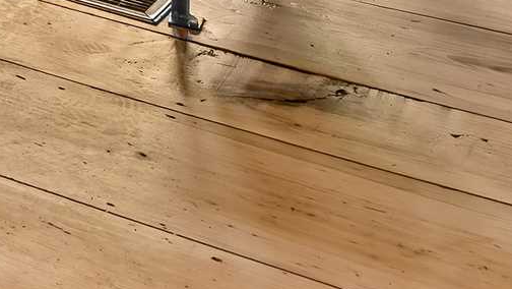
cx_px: -384
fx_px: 1385
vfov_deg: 8.8
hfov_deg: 17.4
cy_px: -678
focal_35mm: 102
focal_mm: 16
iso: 640
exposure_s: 1/2.5
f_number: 9
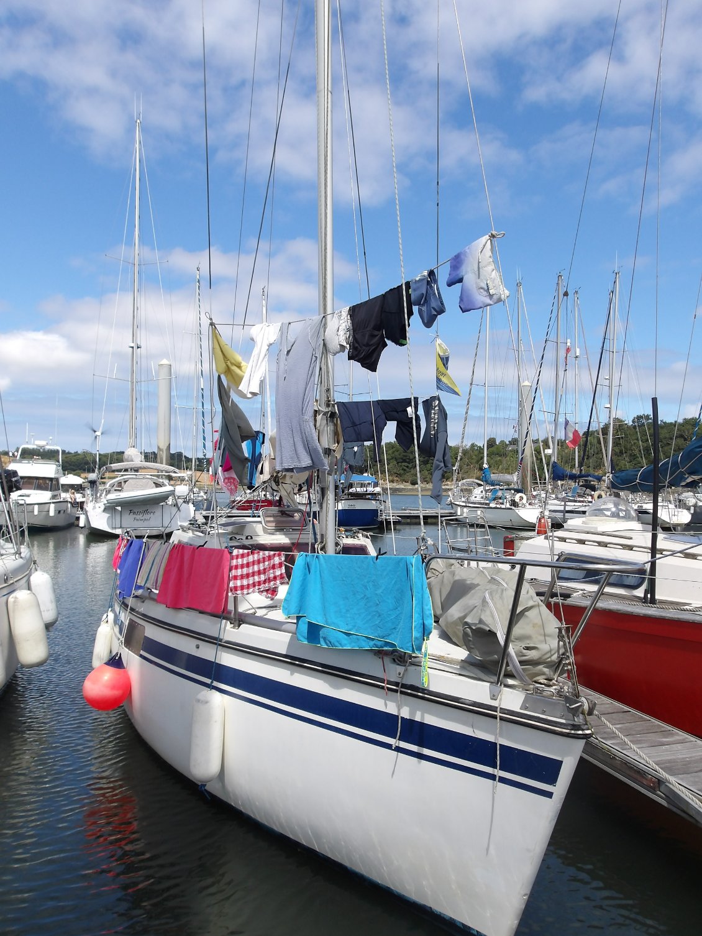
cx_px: 351
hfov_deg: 51.4
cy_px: 468
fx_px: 730
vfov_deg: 65.3
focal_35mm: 27
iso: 100
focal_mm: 4.9
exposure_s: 1/102
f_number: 10.4
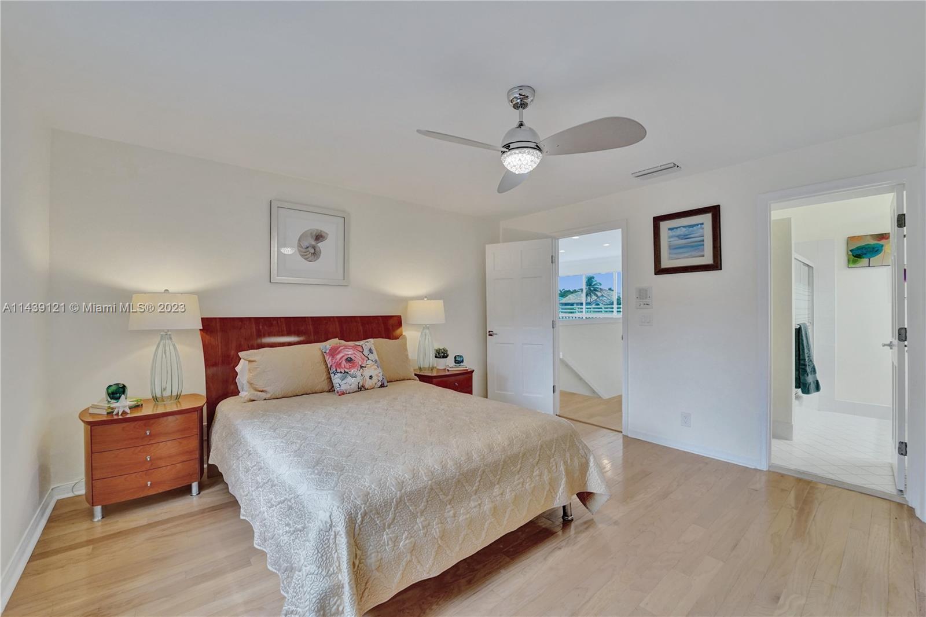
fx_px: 360
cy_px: 308
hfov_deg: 104.3
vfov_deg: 81.2
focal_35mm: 14
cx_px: 463
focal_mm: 14
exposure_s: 1/400
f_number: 4.5
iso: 1250
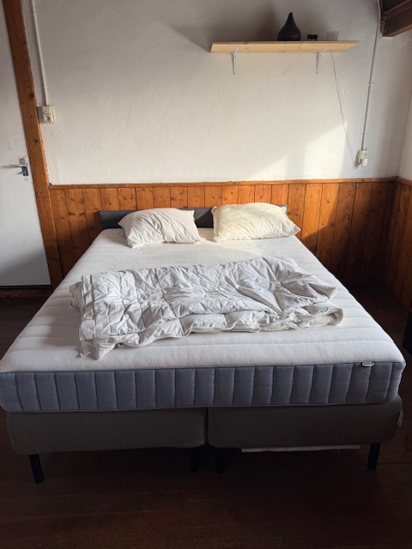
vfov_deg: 71.6
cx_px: 206
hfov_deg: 56.8
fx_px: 381
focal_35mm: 24
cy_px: 274
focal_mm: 6.76
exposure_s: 1/121
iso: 80
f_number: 1.78
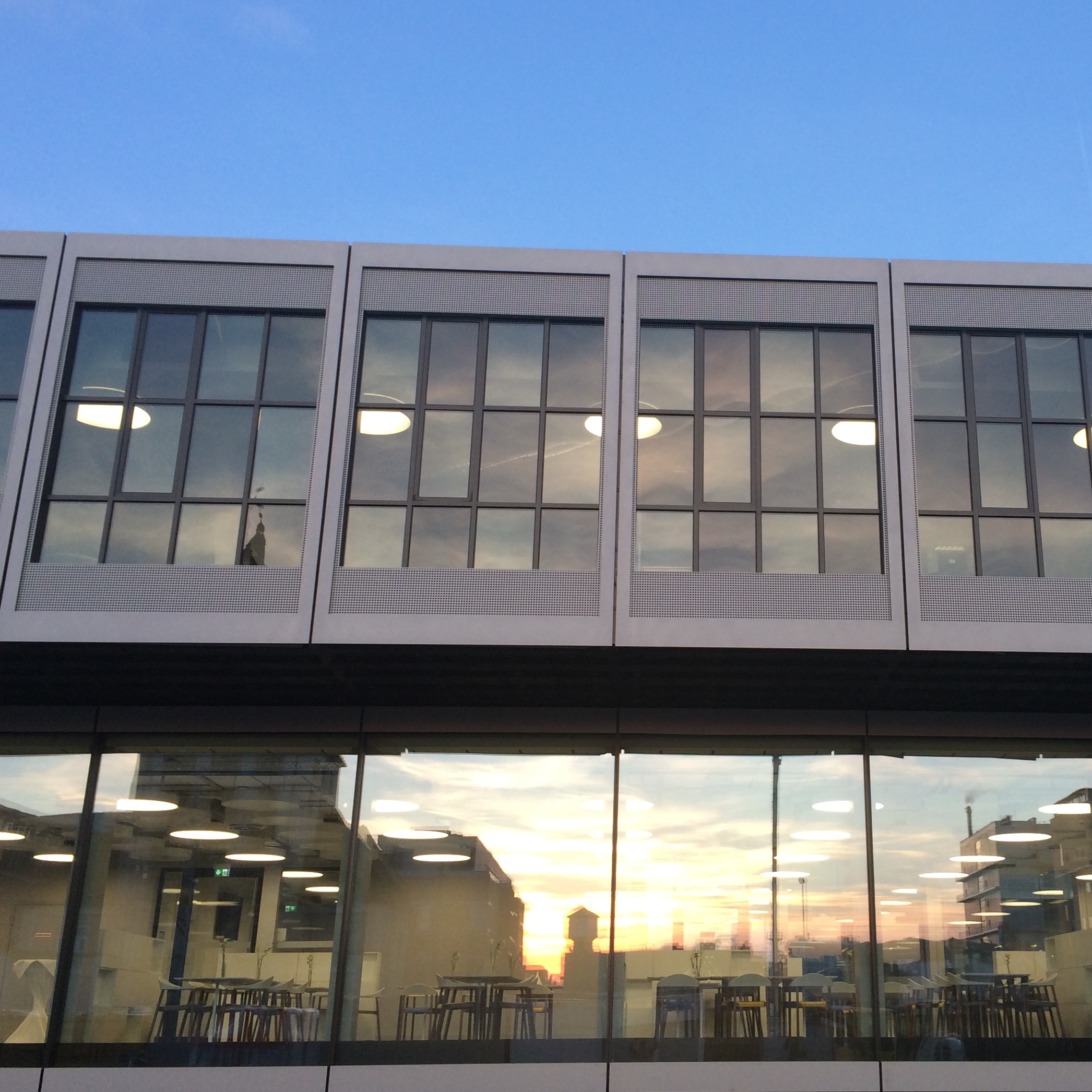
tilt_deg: +21.8
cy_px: 471
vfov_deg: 41.8
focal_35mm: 40
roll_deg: +0.6
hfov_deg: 41.2
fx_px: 1428
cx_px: 743
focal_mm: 4.15
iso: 64
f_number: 2.2
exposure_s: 1/120
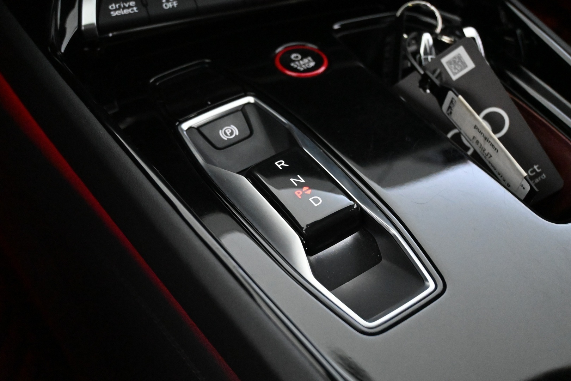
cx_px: 286
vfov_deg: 32.4
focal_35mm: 41
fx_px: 654
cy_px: 190
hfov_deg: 47.2
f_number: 4.5
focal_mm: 27.5
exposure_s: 1/40
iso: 10000
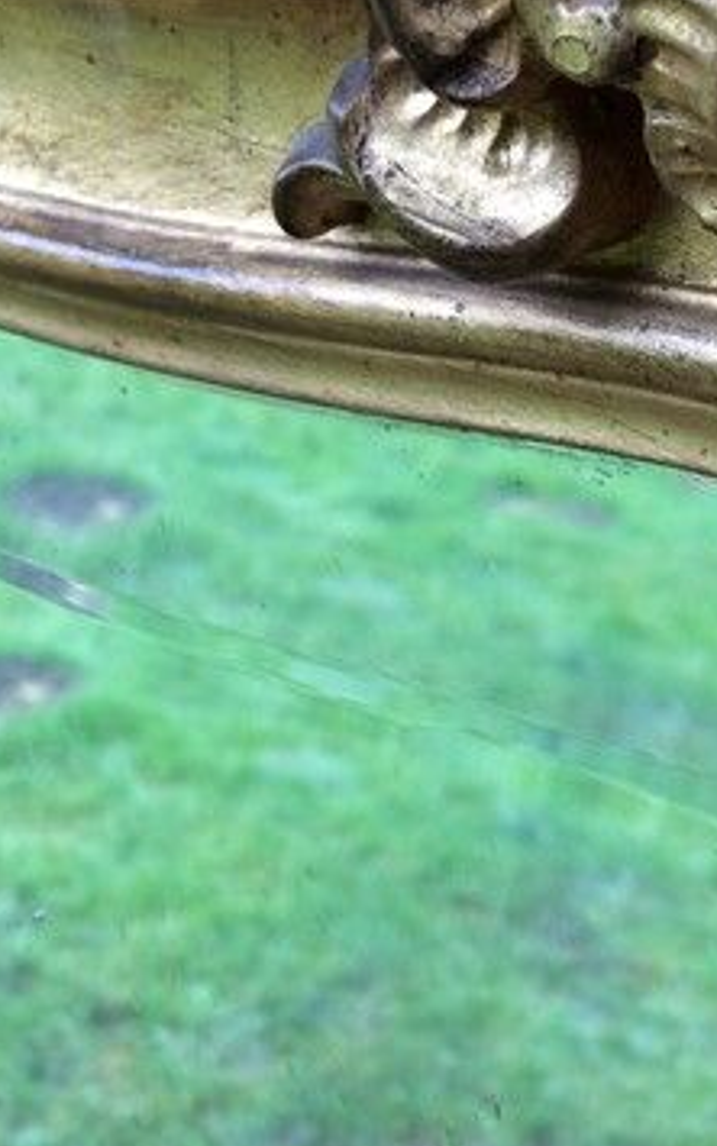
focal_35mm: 52
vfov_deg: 38.5
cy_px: 410
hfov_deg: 24.7
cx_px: 501
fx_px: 1625
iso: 40
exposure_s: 1/50
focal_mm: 4.15
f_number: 2.2
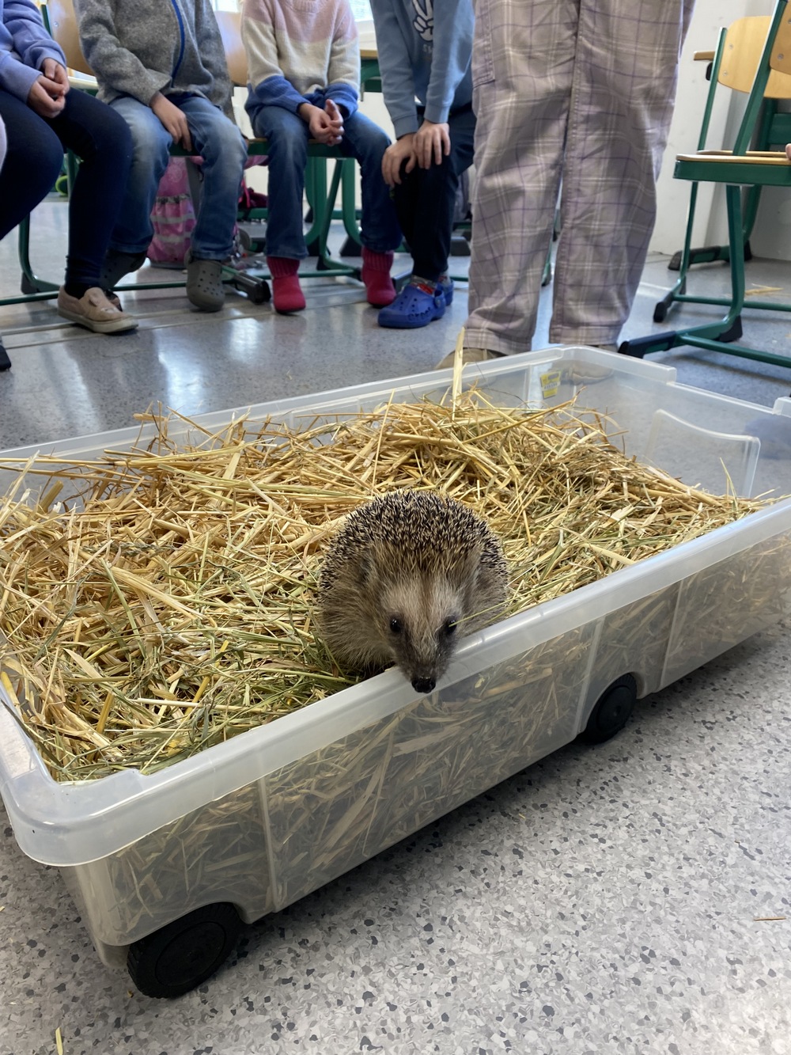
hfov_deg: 53.1
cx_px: 396
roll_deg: -2.0
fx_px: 792
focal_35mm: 26
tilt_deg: -25.9
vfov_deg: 67.3
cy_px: 528
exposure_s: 1/100
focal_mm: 4.25
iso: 100
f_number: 1.8
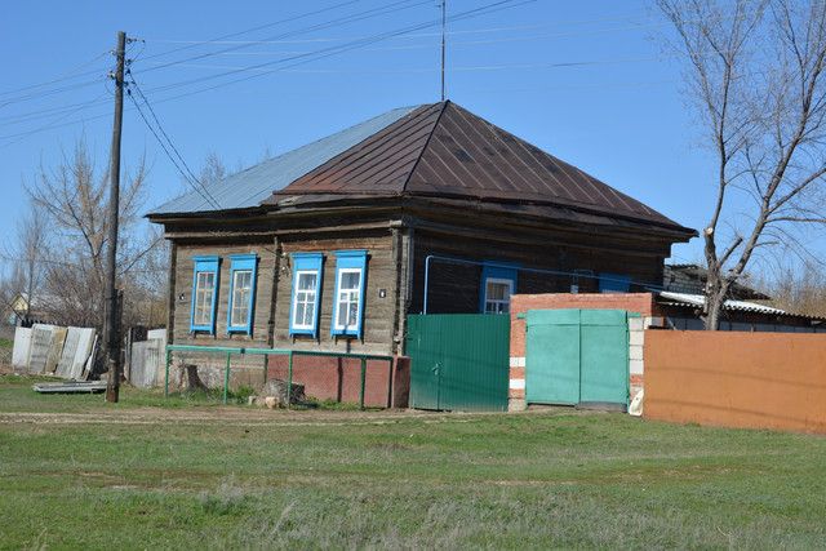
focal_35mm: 68
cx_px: 413
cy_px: 276
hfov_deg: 29.9
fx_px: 1549
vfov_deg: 20.2
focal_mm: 45
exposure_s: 1/500
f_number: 8
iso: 200
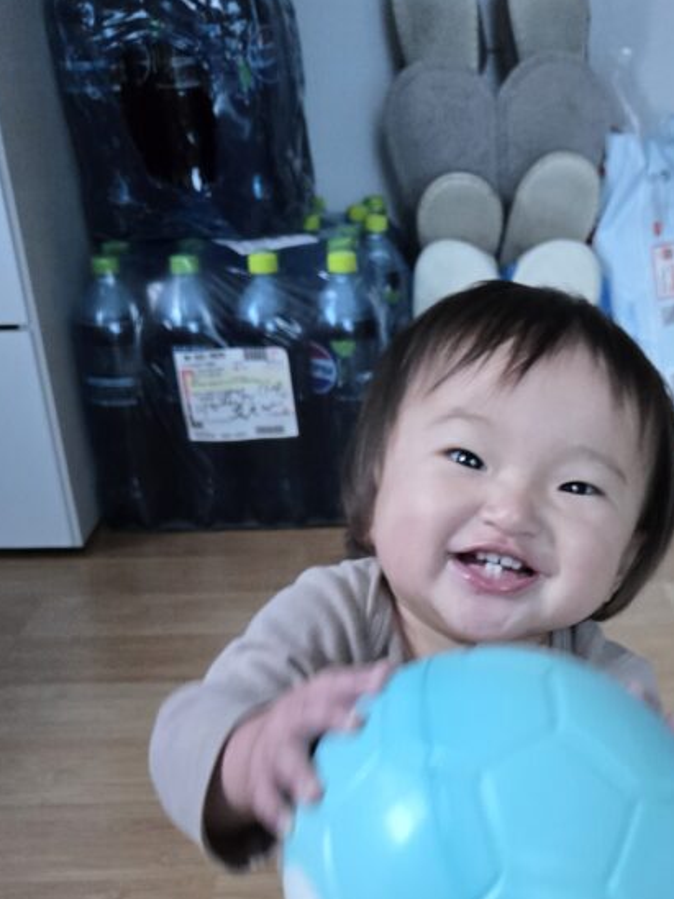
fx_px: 1116
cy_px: 700
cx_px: 461
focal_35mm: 43
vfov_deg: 42.2
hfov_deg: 33.2
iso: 500
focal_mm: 5.4
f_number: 1.8
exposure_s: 1/60
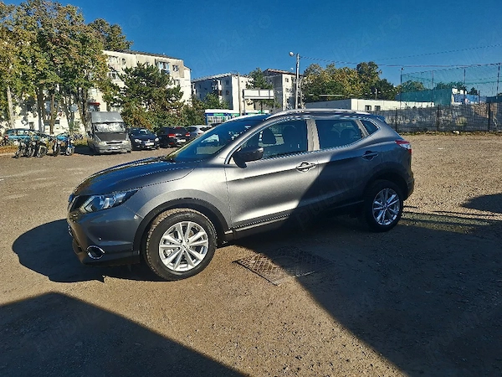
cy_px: 188
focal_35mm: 23
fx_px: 334
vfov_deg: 58.9
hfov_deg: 73.9
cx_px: 251
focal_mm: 5.54
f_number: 1.8
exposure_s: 1/5000
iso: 40
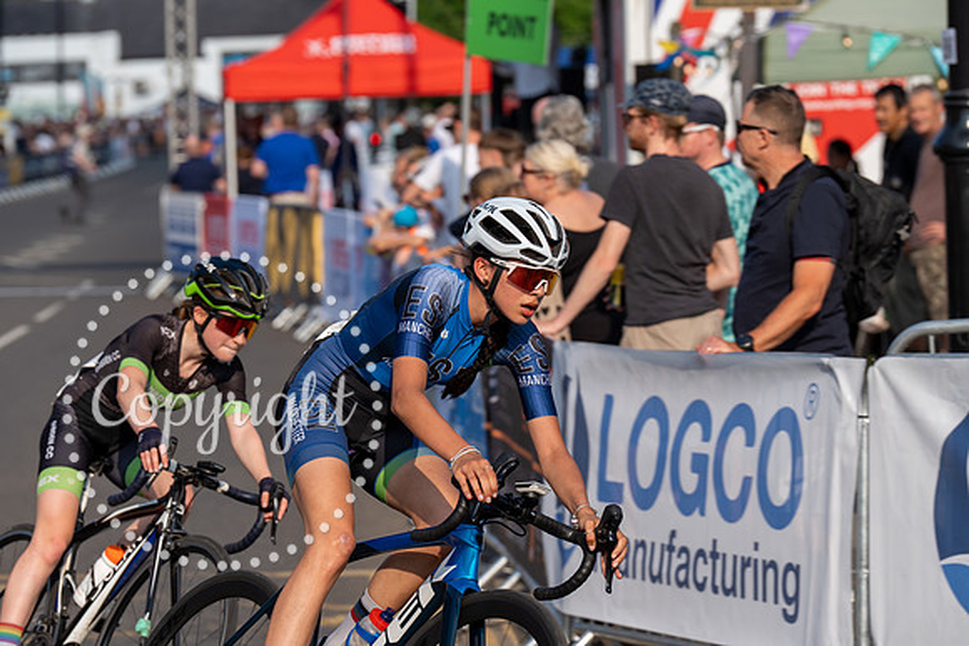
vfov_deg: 7.3
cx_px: 484
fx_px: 5061
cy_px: 323
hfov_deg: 10.9
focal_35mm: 188
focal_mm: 188
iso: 160
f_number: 6.3
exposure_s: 1/1000
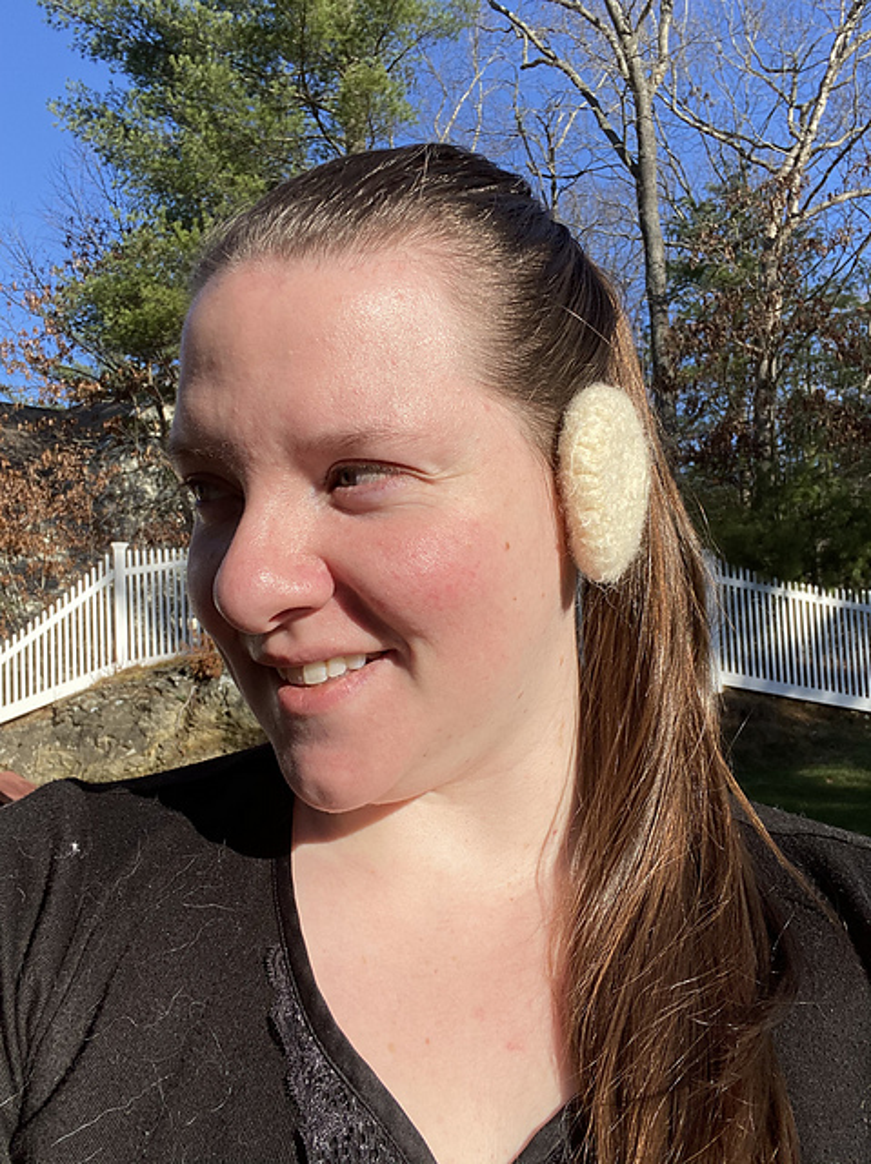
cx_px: 436
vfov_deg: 60.0
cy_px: 582
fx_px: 1008
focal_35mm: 30
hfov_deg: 46.7
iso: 25
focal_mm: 2.71
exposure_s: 1/1739
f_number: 2.2
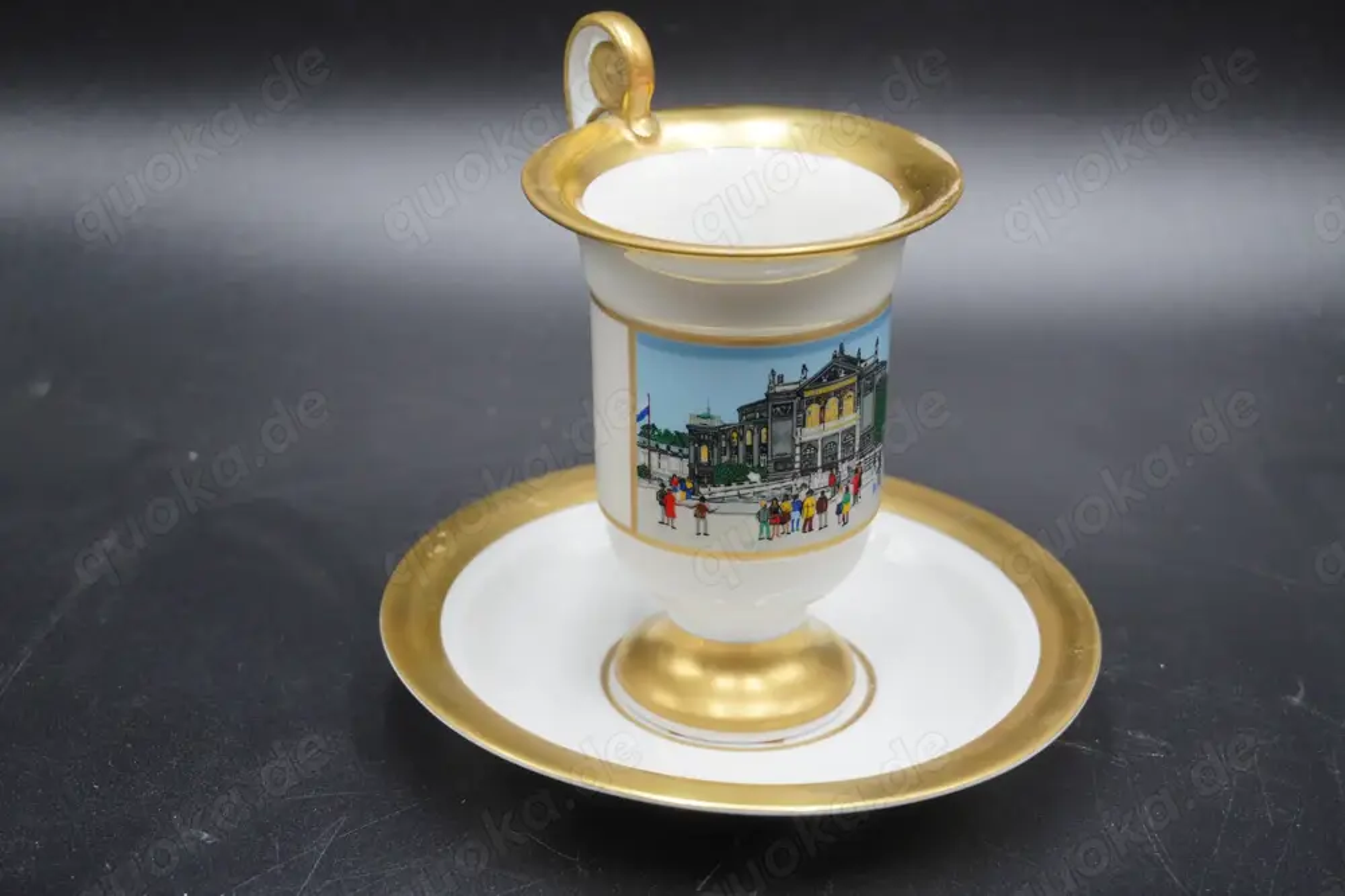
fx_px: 2577
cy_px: 448
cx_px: 672
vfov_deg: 19.7
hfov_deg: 29.3
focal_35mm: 69
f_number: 5.6
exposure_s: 1/80
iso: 320
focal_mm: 46
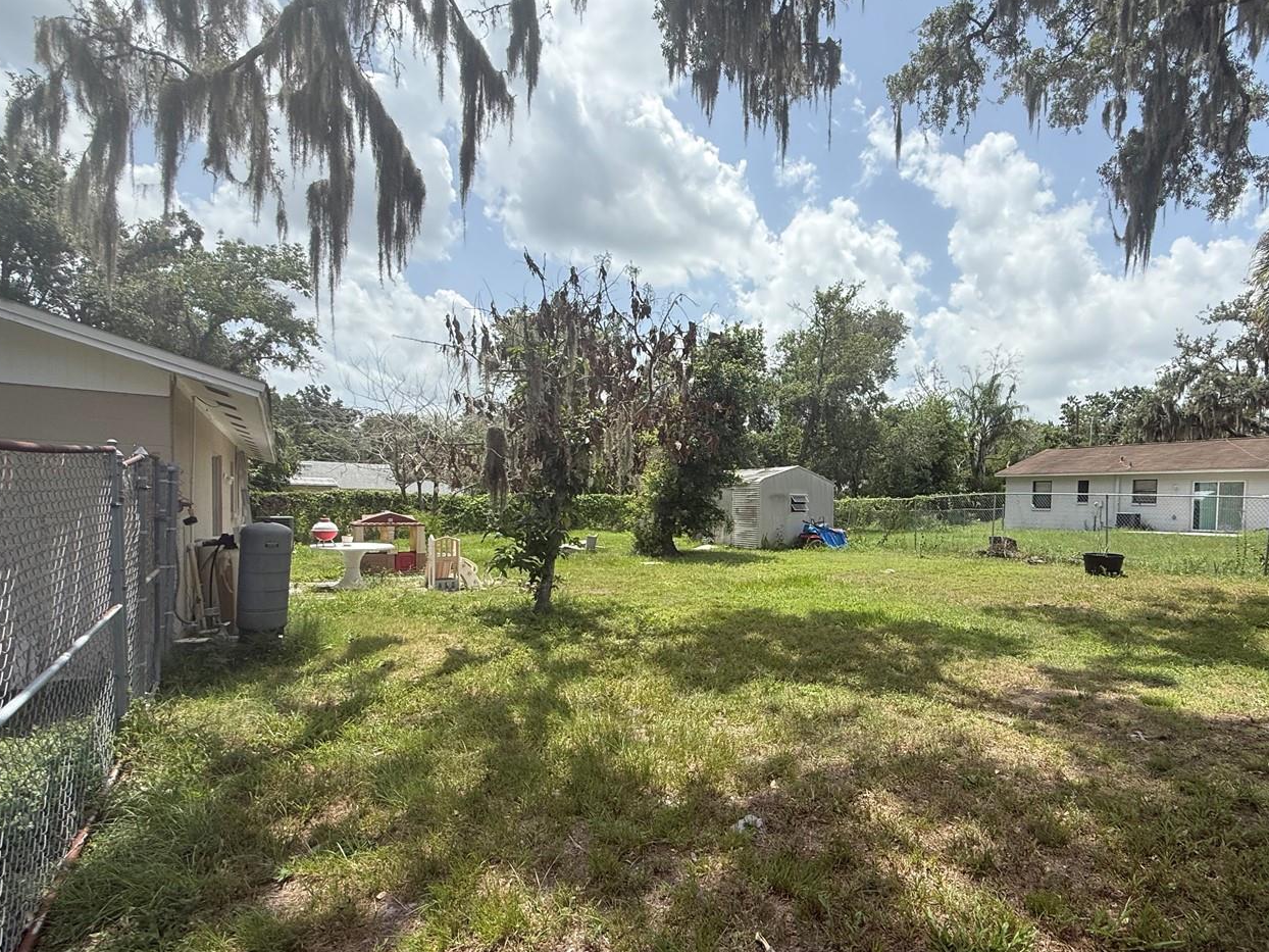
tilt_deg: -1.2
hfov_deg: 86.8
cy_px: 528
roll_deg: -1.1
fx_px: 660
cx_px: 752
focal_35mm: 18
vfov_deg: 71.4
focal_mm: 2.22
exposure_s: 1/1698
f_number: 2.2
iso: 50
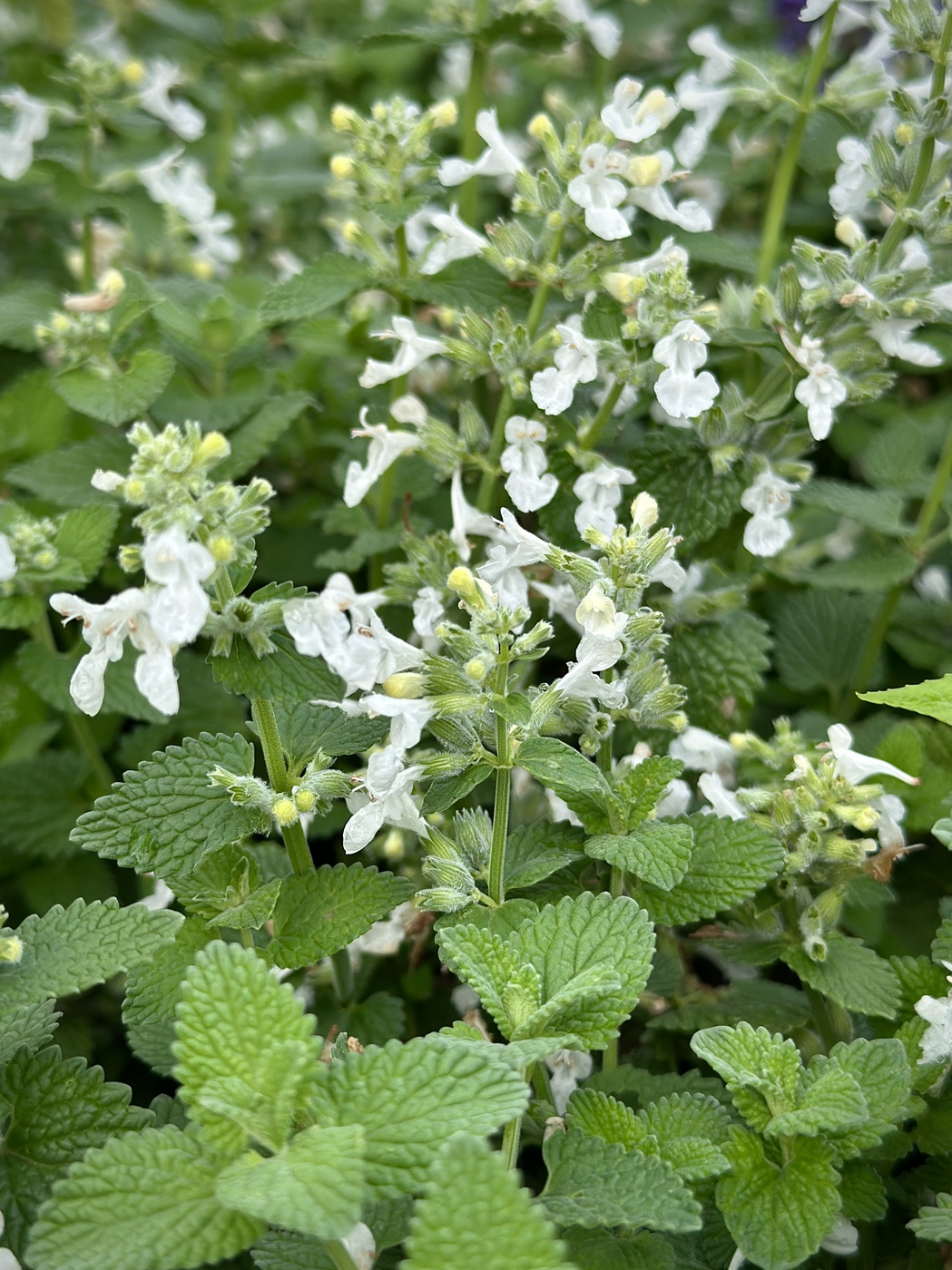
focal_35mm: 48
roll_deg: +2.0
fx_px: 1761
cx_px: 476
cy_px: 635
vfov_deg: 39.7
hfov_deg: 30.2
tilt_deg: -27.3
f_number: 1.78
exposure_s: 1/1848
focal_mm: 6.86
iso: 80
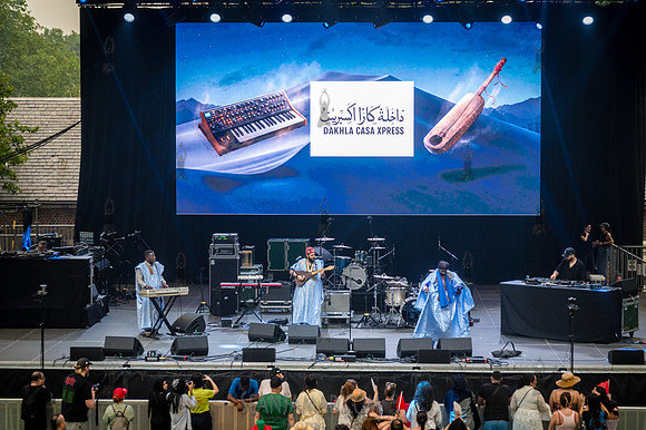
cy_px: 215
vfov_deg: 15.6
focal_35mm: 88
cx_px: 323
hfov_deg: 23.2
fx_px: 1571
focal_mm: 87
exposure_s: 1/400
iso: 1000
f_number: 3.5
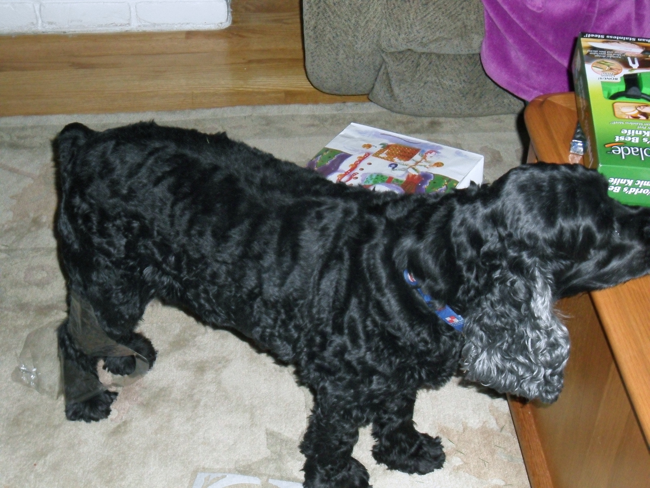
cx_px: 325
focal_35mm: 58
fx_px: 1089
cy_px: 244
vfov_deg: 25.2
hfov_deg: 33.2
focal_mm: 10.4
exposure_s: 1/60
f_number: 5.5
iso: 640
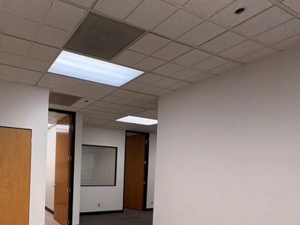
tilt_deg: -0.7
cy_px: 173
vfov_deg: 53.8
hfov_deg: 65.4
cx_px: 62
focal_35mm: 24
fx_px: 208
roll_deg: -1.3
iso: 125
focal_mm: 2.22
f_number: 2.2
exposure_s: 1/120
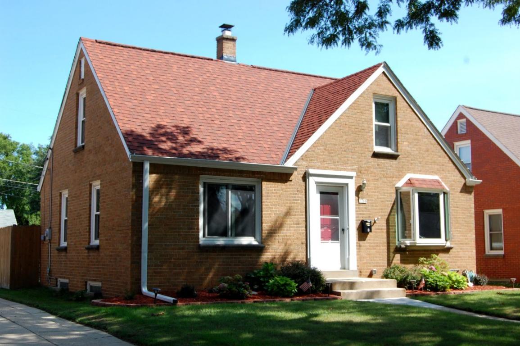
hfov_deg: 41.1
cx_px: 260
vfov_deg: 28.0
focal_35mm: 48
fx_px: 693
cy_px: 173
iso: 400
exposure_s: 1/320
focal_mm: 32
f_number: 9
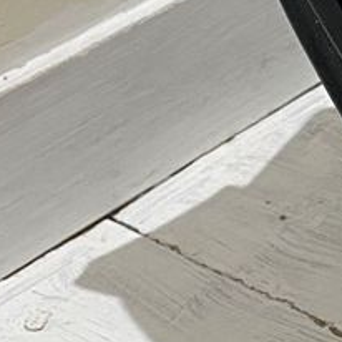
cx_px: 805
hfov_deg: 10.6
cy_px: -173
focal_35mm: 143
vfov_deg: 11.7
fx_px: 1598
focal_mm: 4.25
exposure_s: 1/33
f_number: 1.8
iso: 400
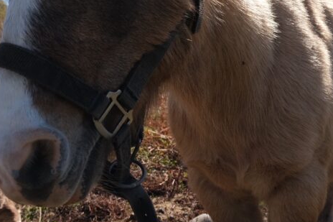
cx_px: 199
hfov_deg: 37.4
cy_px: 71
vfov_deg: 25.3
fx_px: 490
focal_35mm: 53
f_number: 5.6
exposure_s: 1/350
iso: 160
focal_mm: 16
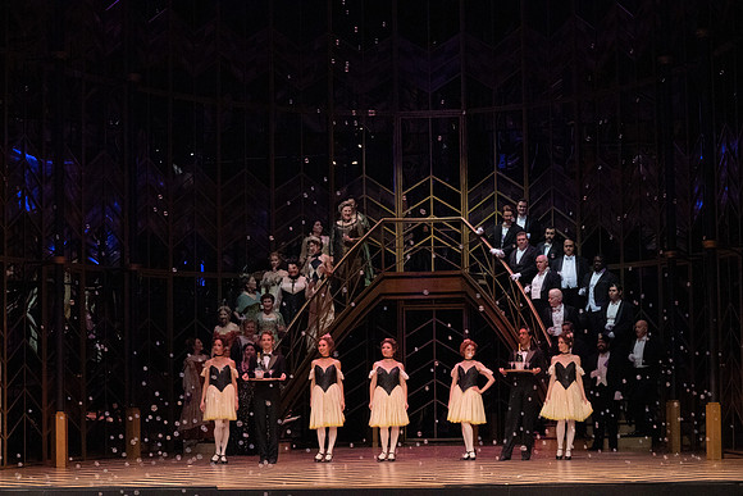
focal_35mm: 90
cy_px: 248
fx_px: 1858
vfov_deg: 15.2
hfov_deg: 22.6
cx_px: 372
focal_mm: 90
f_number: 16
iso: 12800
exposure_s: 1/400
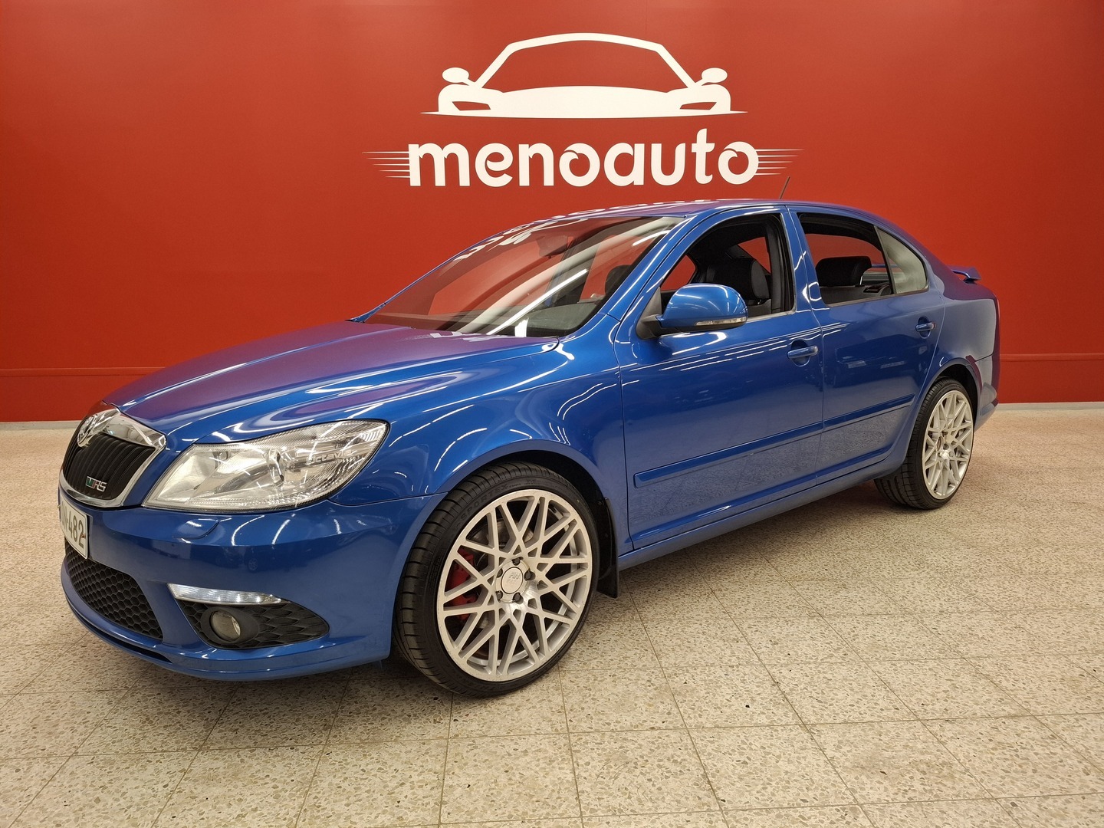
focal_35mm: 23
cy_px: 414
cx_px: 552
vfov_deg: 58.9
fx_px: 734
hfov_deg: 73.9
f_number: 1.8
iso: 200
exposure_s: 1/120
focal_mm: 5.54
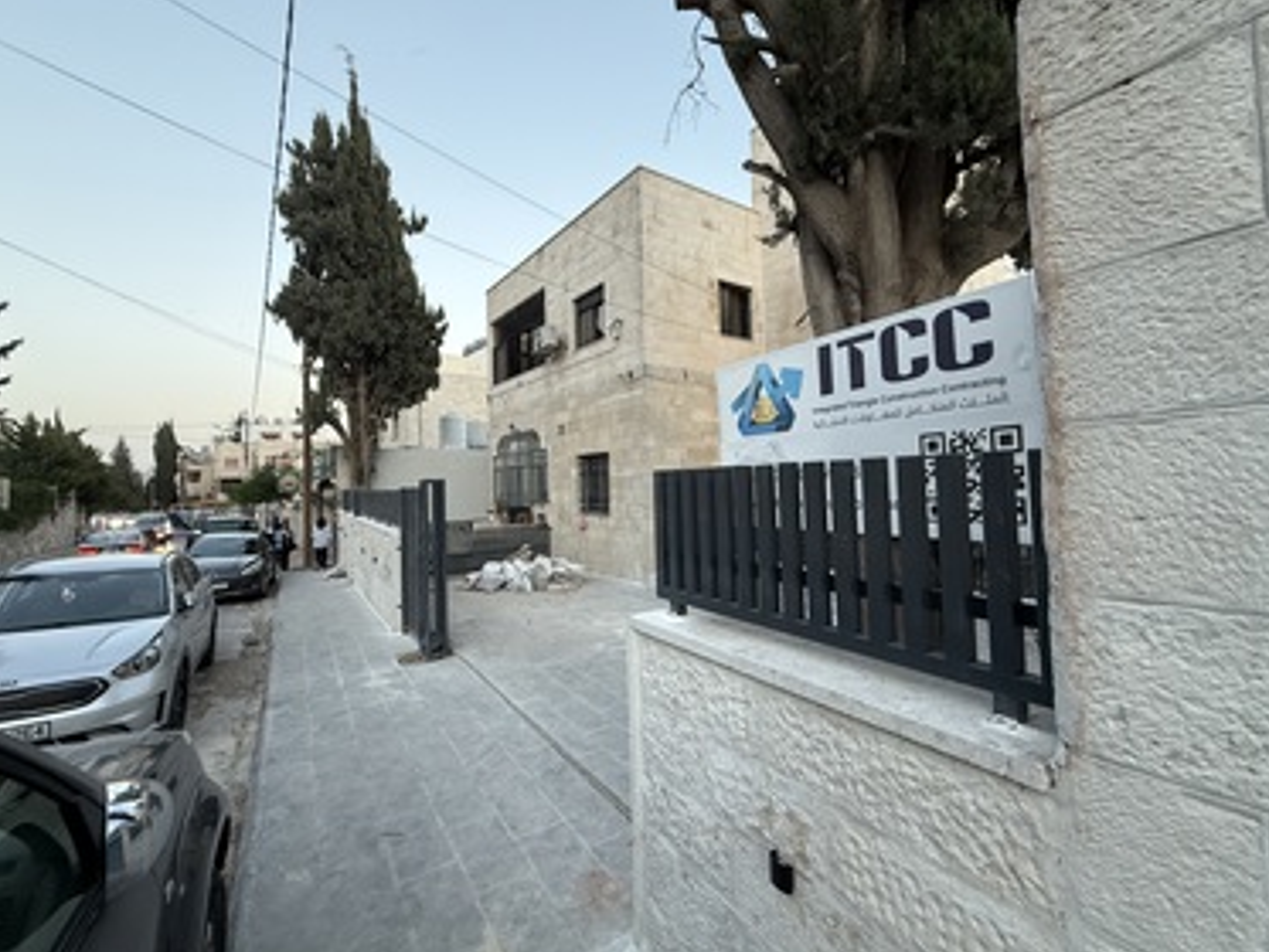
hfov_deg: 98.1
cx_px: 616
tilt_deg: +2.3
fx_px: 550
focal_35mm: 15
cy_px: 466
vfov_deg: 81.8
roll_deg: +1.9
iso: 200
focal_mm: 2.22
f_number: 2.2
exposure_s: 1/99
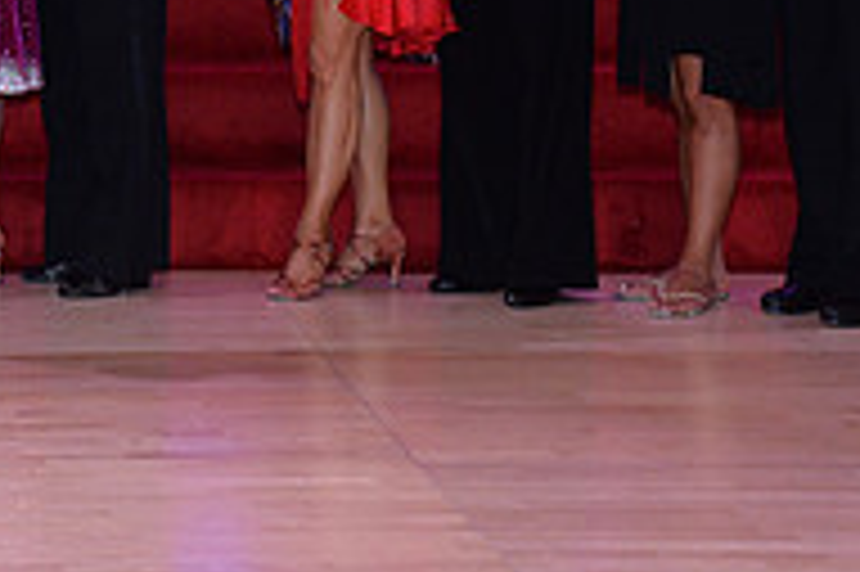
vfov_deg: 7.7
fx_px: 4201
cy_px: -142
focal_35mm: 176
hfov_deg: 11.5
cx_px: -90
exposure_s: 1/200
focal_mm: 58
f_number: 5
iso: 1600
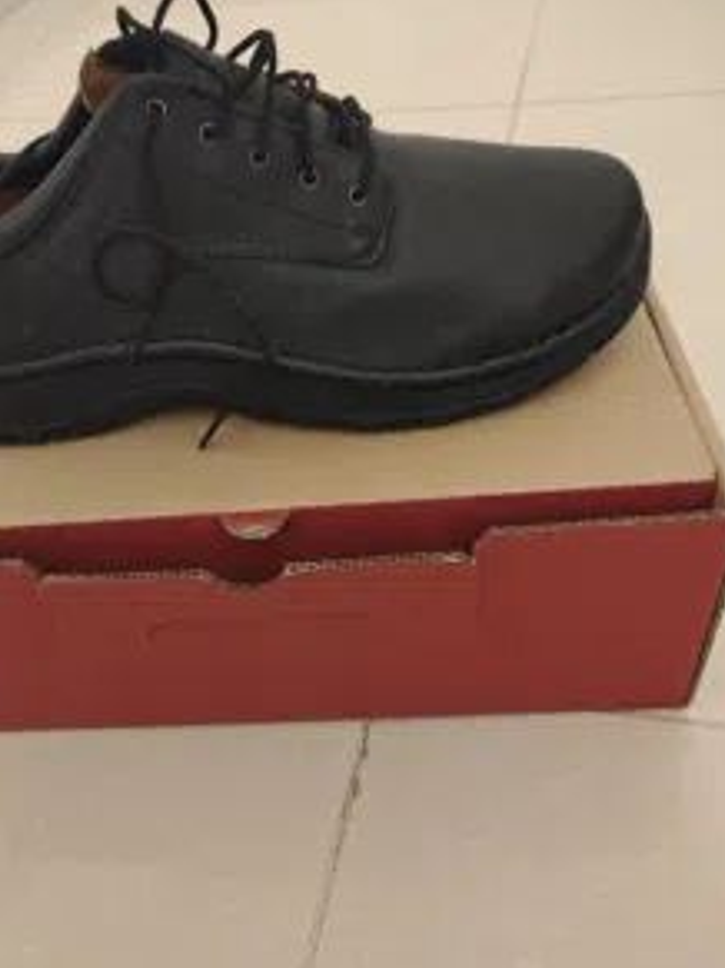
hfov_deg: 42.7
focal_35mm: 33
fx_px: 922
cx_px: 283
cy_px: 472
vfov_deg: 55.4
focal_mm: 5.56
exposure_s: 1/25
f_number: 1.8
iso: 1404
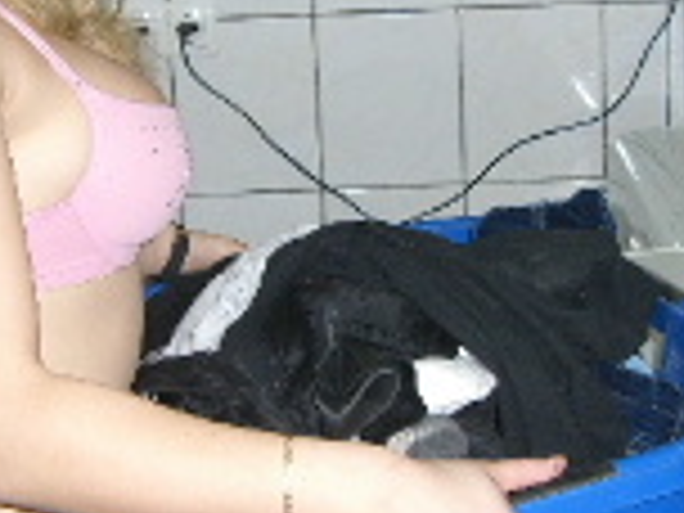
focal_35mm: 100
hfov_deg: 19.6
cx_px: 306
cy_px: 225
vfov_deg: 14.8
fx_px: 1976
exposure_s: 1/60
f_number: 2.7
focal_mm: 6.2
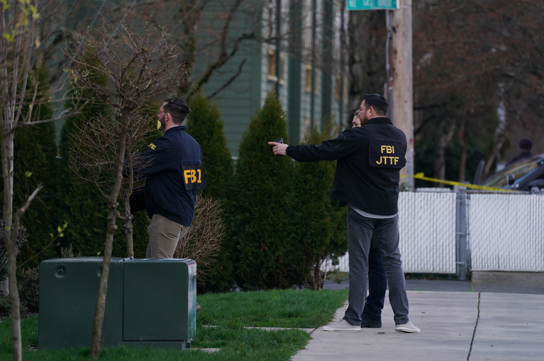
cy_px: 180
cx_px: 272
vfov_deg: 4.0
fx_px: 5118
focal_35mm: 339
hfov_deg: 6.1
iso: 1600
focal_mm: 339
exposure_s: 1/200
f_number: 6.3
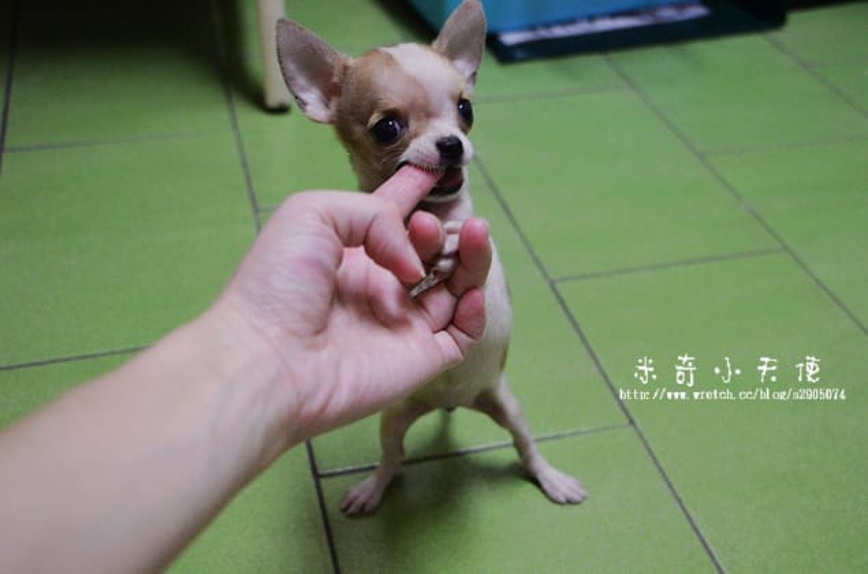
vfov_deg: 29.7
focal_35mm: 45
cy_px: 287
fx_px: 1082
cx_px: 434
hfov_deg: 43.7
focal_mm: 30
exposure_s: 1/100
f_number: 4
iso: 2000
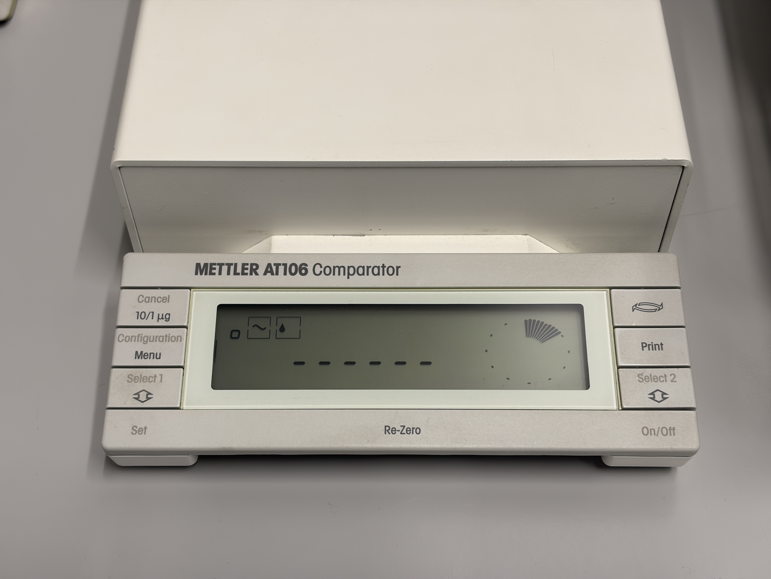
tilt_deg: -53.4
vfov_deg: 28.0
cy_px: 290
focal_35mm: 52
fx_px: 1158
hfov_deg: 36.8
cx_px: 386
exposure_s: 1/50
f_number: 1.6
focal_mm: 5.96
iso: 50
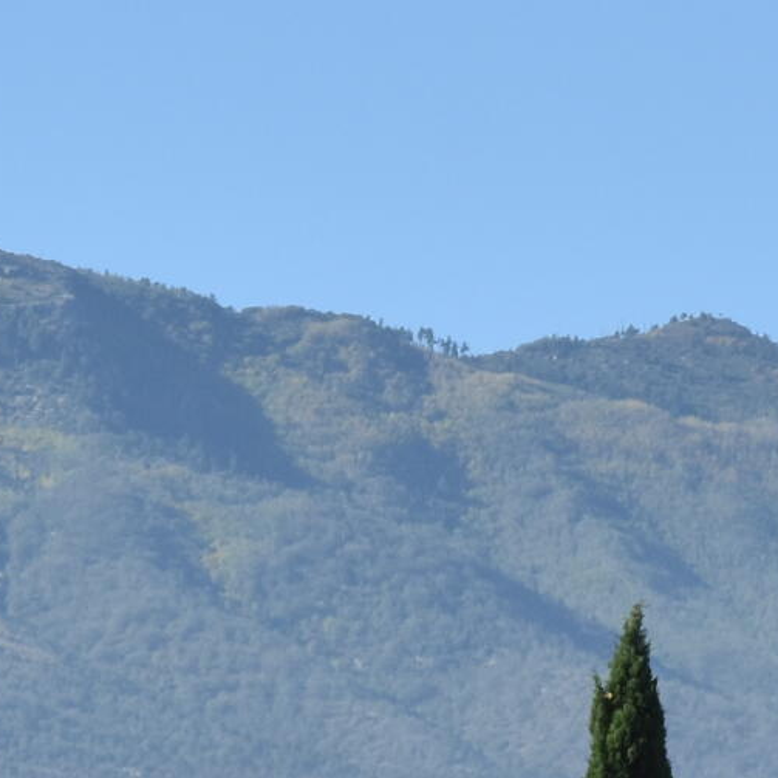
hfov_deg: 2.9
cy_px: 879
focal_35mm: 608
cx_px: 317
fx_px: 15460
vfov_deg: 2.9
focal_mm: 80
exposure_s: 1/500
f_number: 8
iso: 200
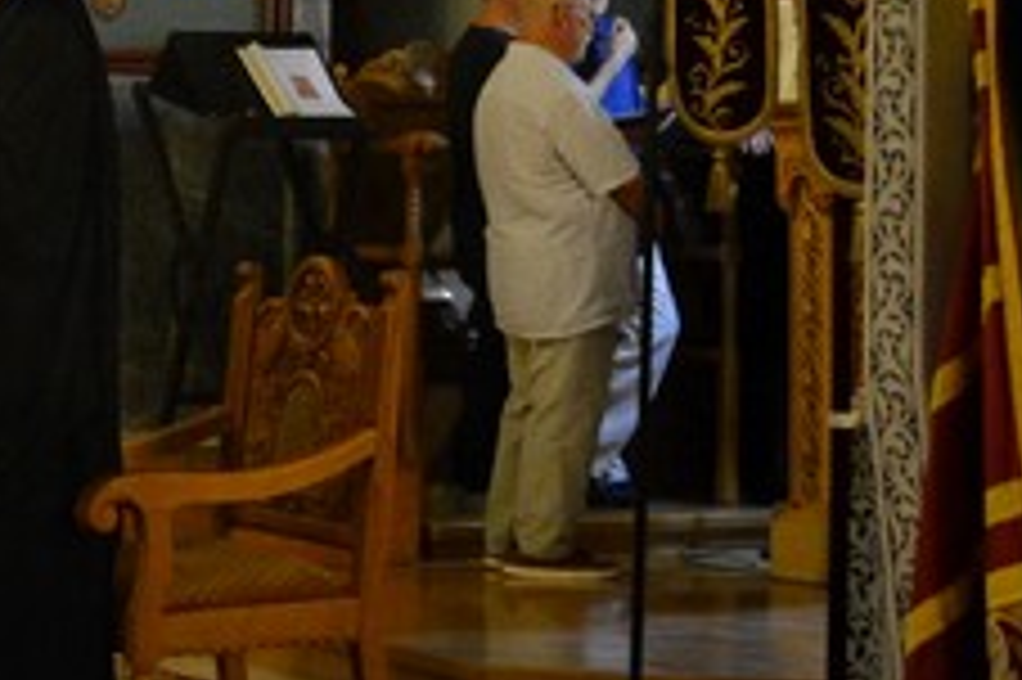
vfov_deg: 12.8
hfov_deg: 17.6
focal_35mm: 107
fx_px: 3035
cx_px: -389
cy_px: 207
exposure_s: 1/50
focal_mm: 18
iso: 2500
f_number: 3.5
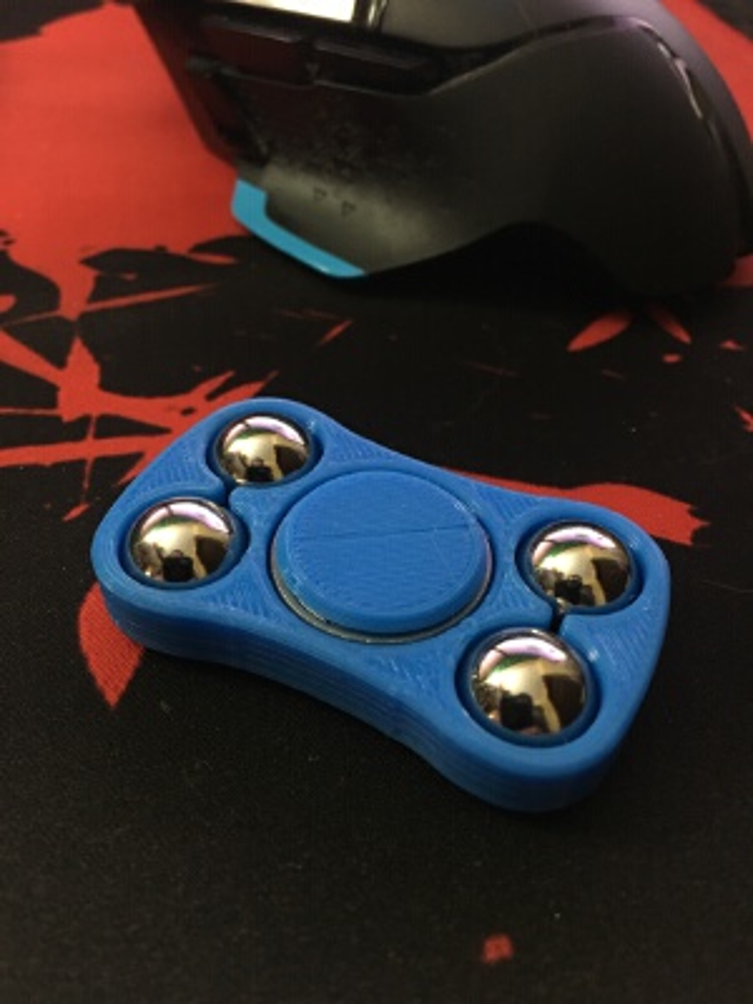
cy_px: 502
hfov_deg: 48.2
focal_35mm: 29
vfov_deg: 61.7
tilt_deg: -45.4
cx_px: 376
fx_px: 841
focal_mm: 4.15
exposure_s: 1/4
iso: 50
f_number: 2.2
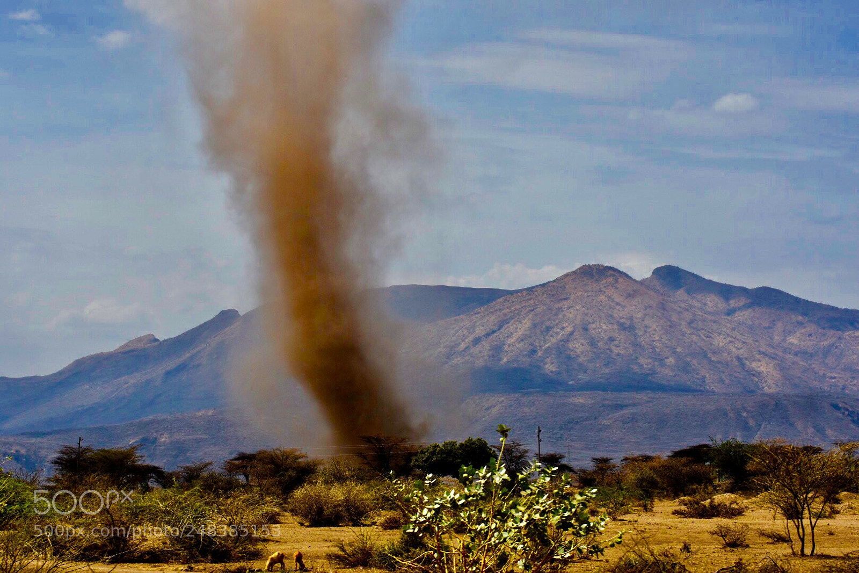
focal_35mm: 105
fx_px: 2505
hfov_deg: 19.5
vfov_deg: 13.0
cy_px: 286
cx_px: 430
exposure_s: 1/1000
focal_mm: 70
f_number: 8
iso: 280
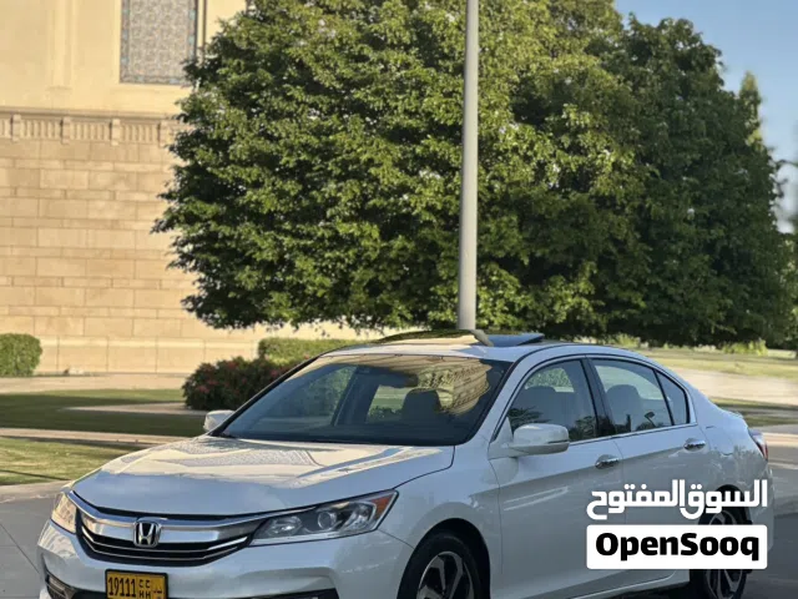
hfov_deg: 25.3
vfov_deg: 19.1
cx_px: 399
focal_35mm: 77
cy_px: 300
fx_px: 1775
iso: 32
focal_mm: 9
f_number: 2.8
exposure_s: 1/769
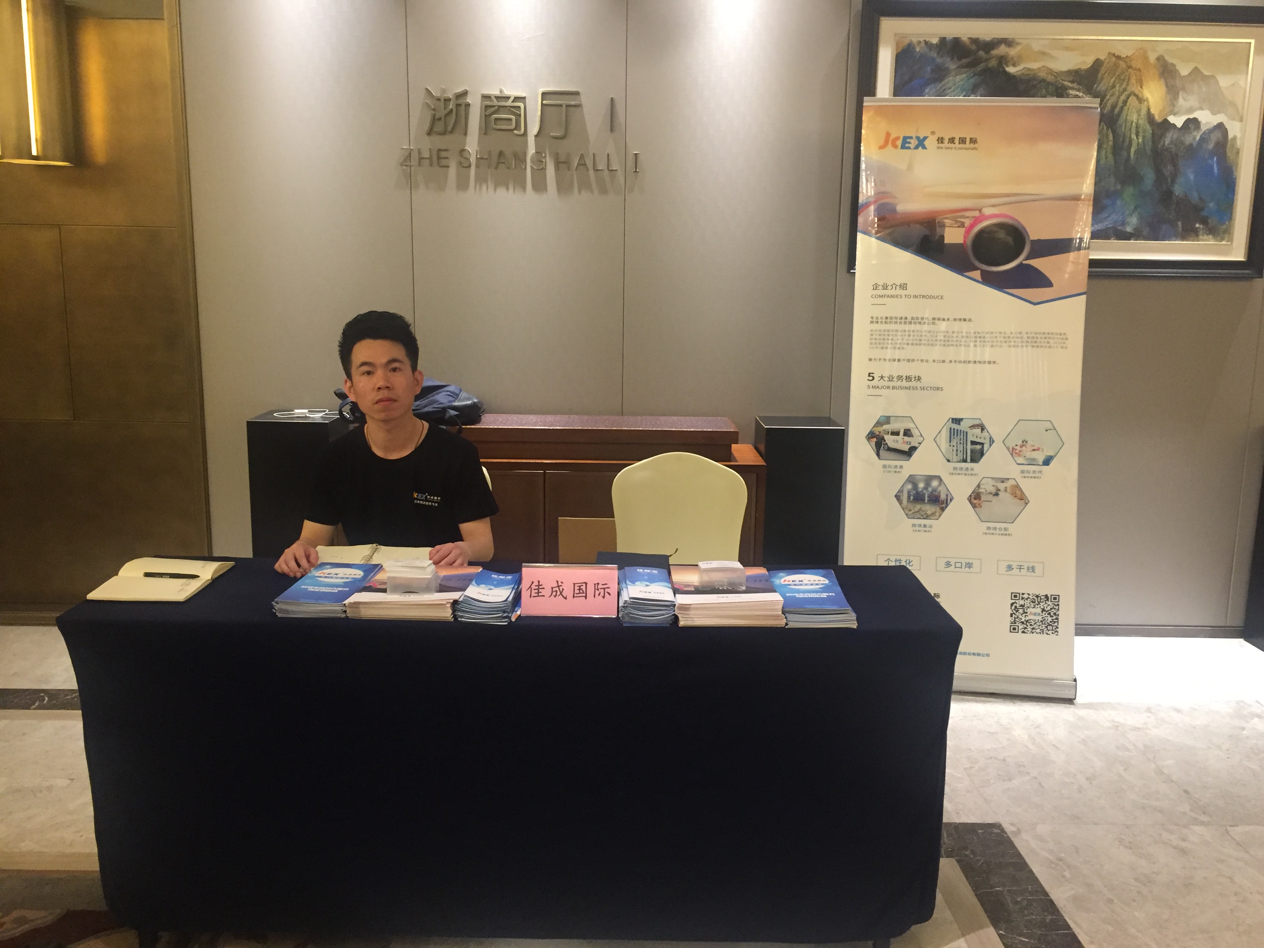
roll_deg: -1.5
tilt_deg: -10.5
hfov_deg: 61.7
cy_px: 474
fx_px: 1059
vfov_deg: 48.2
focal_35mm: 29
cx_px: 632
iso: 250
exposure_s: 1/33
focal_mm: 4.15
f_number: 2.2
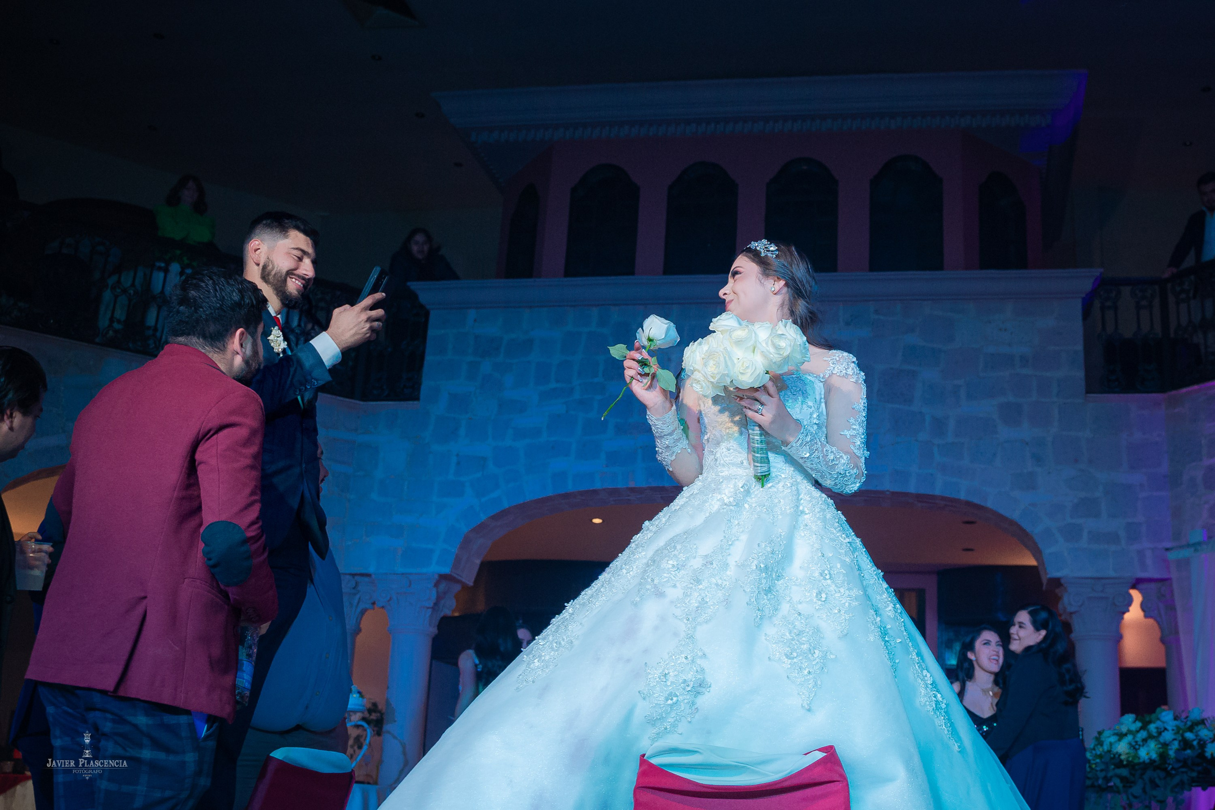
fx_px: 1258
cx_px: 796
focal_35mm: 37
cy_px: 433
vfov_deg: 35.7
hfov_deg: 50.8
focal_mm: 28
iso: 1600
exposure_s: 1/250
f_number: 4.5
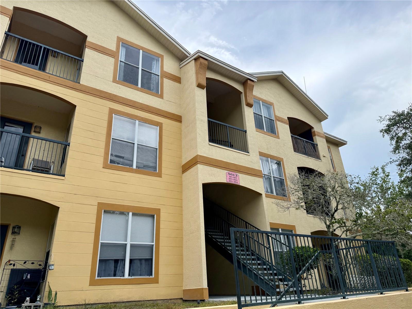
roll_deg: +3.0
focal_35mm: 24
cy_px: 154
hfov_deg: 71.6
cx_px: 206
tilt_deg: +24.9
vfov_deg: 56.8
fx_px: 286
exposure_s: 1/3759
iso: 100
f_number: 1.78
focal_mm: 6.76
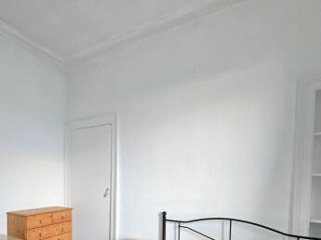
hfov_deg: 74.1
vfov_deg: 57.3
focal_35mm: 22
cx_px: 107
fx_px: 204
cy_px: 186
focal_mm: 2.2
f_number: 2.2
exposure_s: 1/60
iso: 800
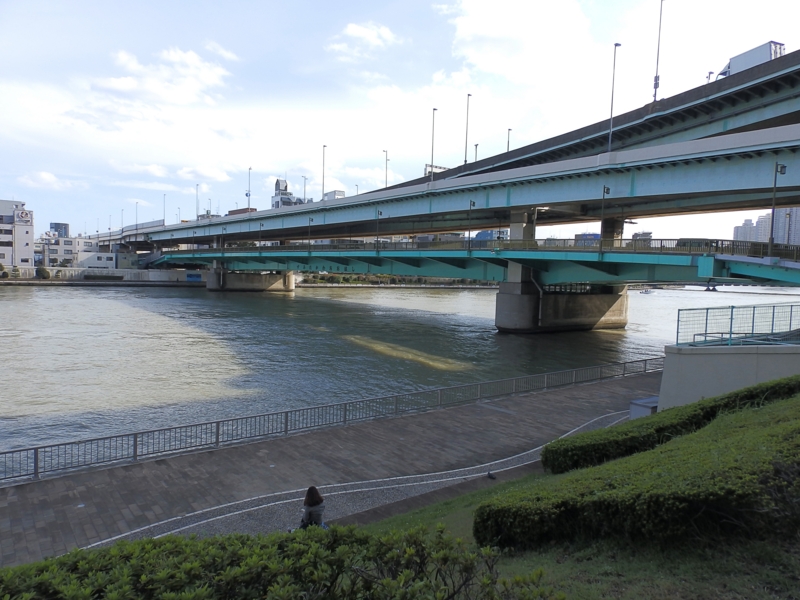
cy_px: 300
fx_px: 508
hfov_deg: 76.4
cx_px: 400
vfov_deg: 61.1
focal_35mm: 22
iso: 80
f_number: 4.5
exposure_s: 1/320
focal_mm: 4
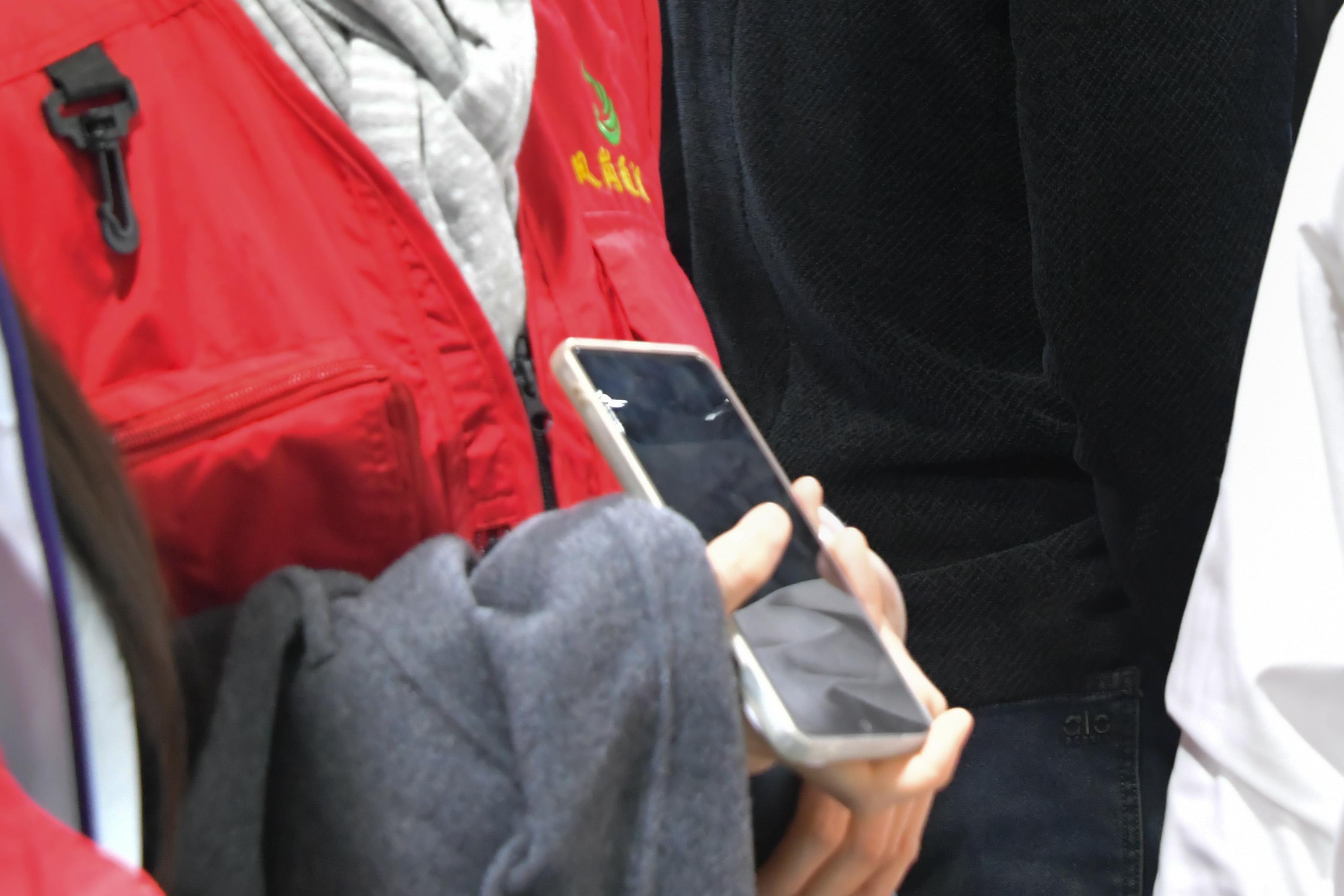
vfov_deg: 10.7
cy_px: -241
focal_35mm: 126
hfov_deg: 16.2
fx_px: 4704
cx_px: 993
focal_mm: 48
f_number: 7.1
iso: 2200
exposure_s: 1/125
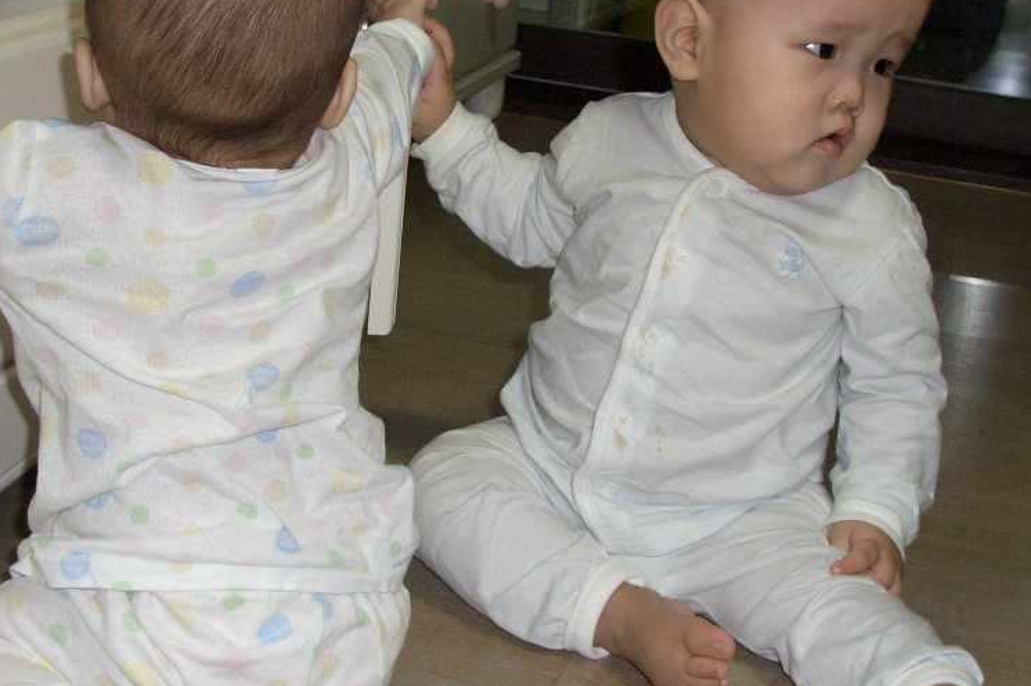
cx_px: 457
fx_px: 1689
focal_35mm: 59
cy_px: 227
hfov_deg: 33.9
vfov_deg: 22.9
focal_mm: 7.1
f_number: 2.8
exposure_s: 1/60
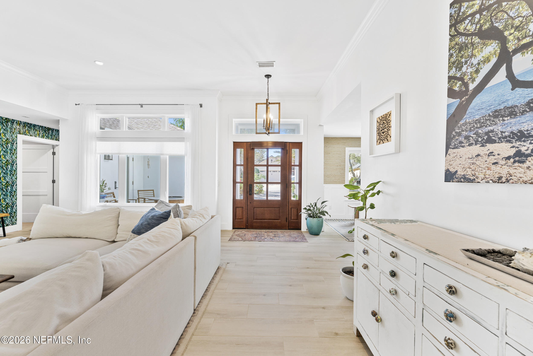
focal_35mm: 16
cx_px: 266
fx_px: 229
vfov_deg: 75.5
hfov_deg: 98.5
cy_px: 178
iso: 320
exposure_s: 1/10
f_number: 9
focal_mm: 15.5
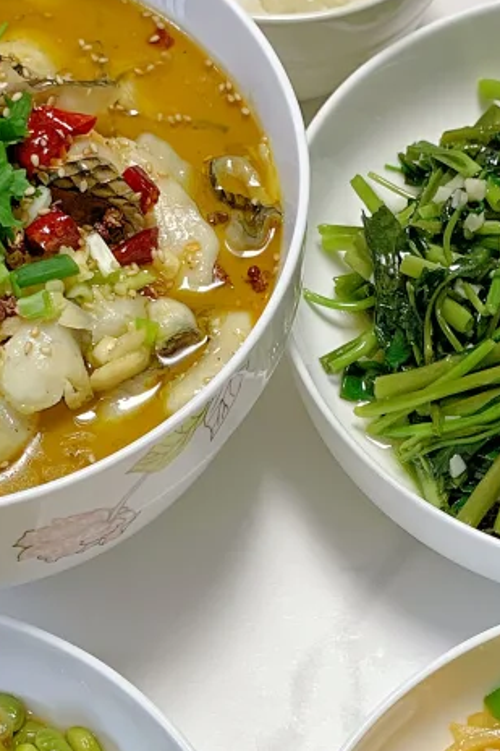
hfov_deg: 16.2
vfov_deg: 22.8
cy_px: 821
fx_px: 1751
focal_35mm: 84
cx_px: 254
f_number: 1.8
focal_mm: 4.25
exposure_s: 1/100
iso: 50
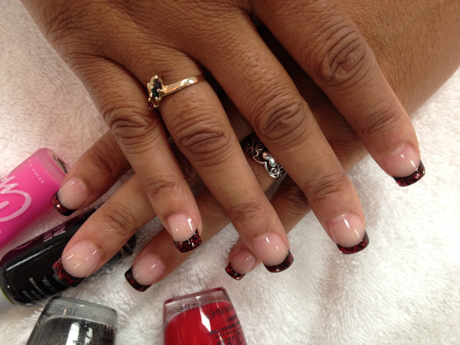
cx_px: 230
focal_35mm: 35
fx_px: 465
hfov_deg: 52.6
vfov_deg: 40.7
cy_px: 172
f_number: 2.4
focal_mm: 4.28
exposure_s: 1/20
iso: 80
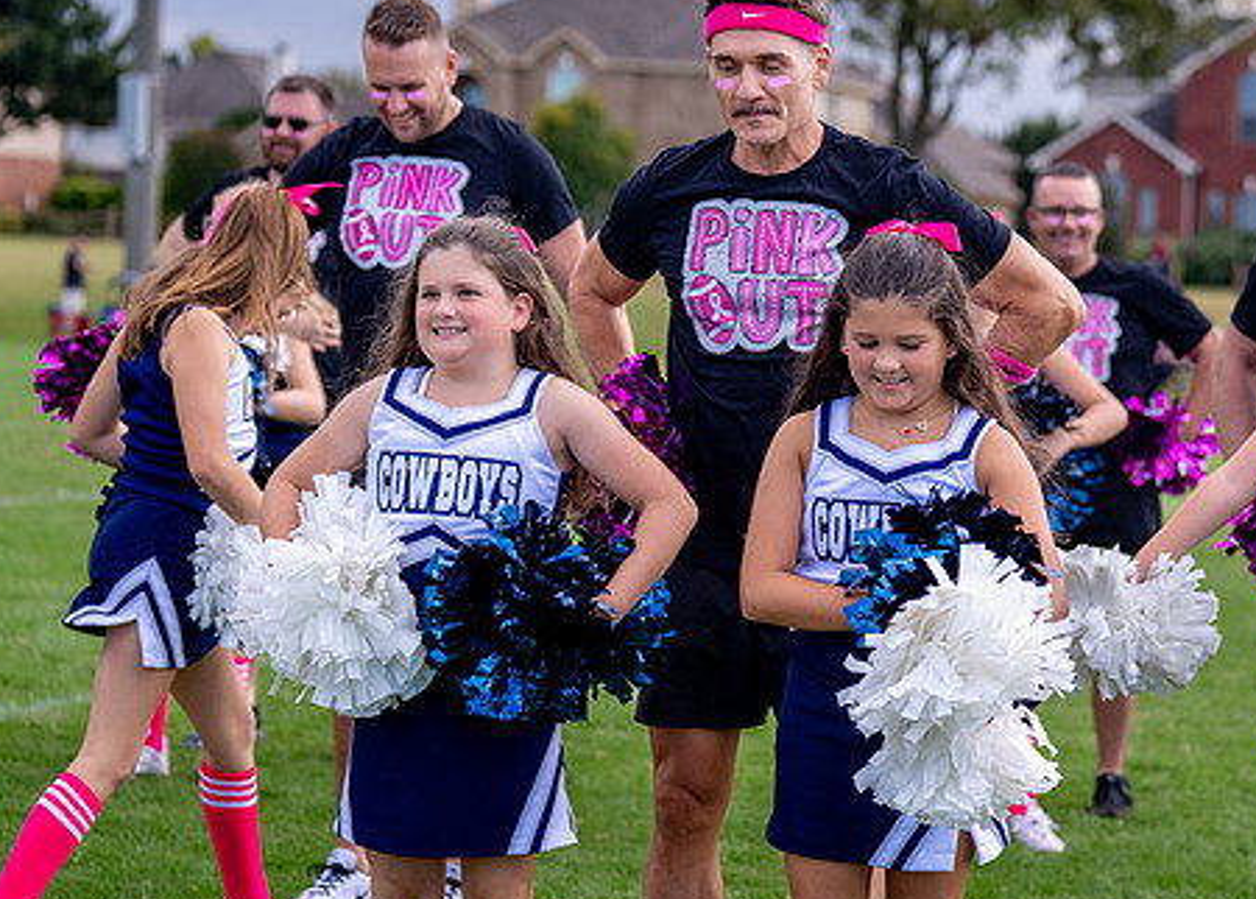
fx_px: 4033
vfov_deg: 12.7
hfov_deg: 17.7
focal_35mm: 113
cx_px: 725
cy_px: 359
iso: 500
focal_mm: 70
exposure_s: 1/4000
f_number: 2.8
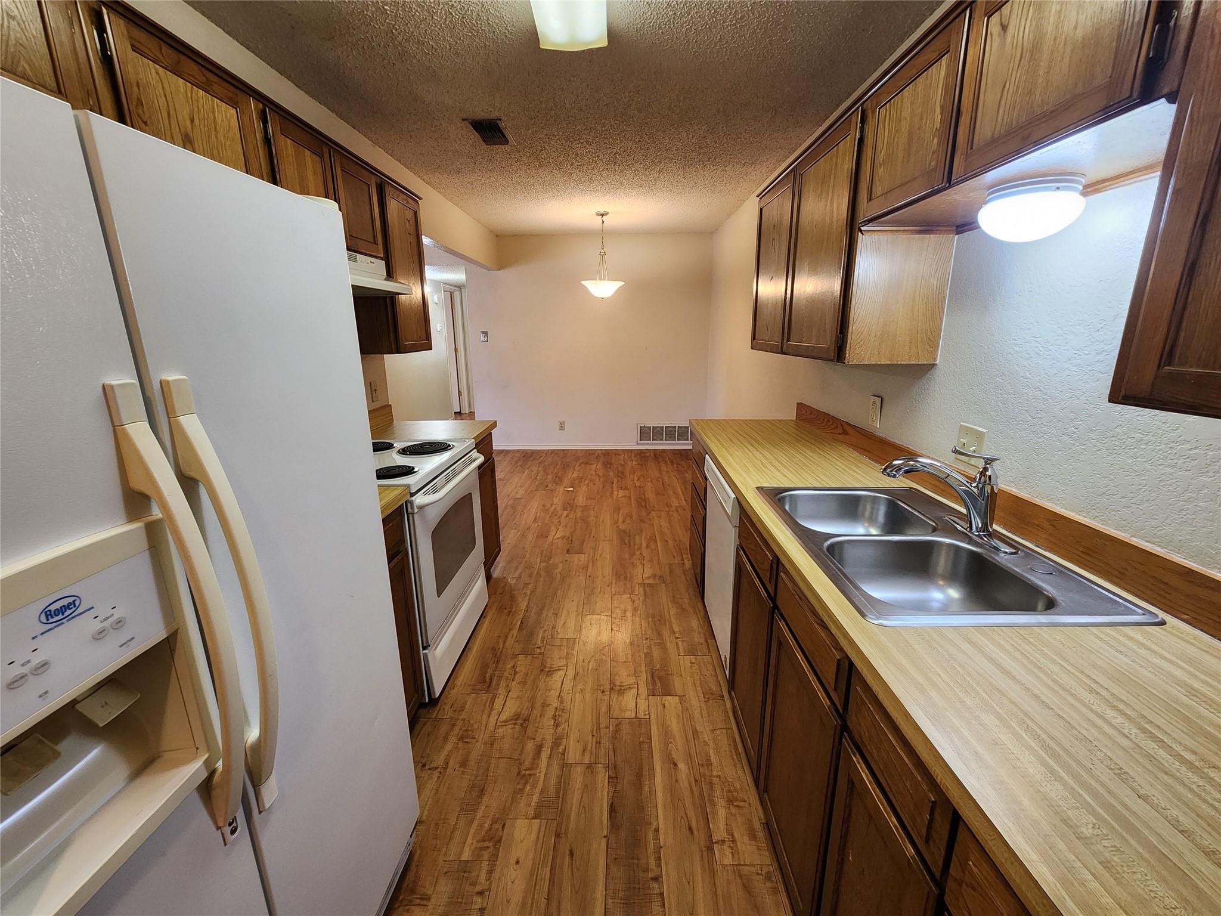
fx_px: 459
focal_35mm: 13
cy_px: 458
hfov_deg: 106.2
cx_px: 610
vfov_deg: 89.9
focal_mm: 2.2
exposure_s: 1/60
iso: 250
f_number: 2.2
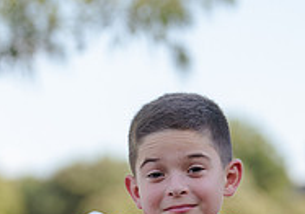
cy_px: 295
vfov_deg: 3.6
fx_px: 3408
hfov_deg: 5.1
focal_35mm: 396
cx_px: 181
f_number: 3.5
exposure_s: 1/320
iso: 125
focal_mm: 116
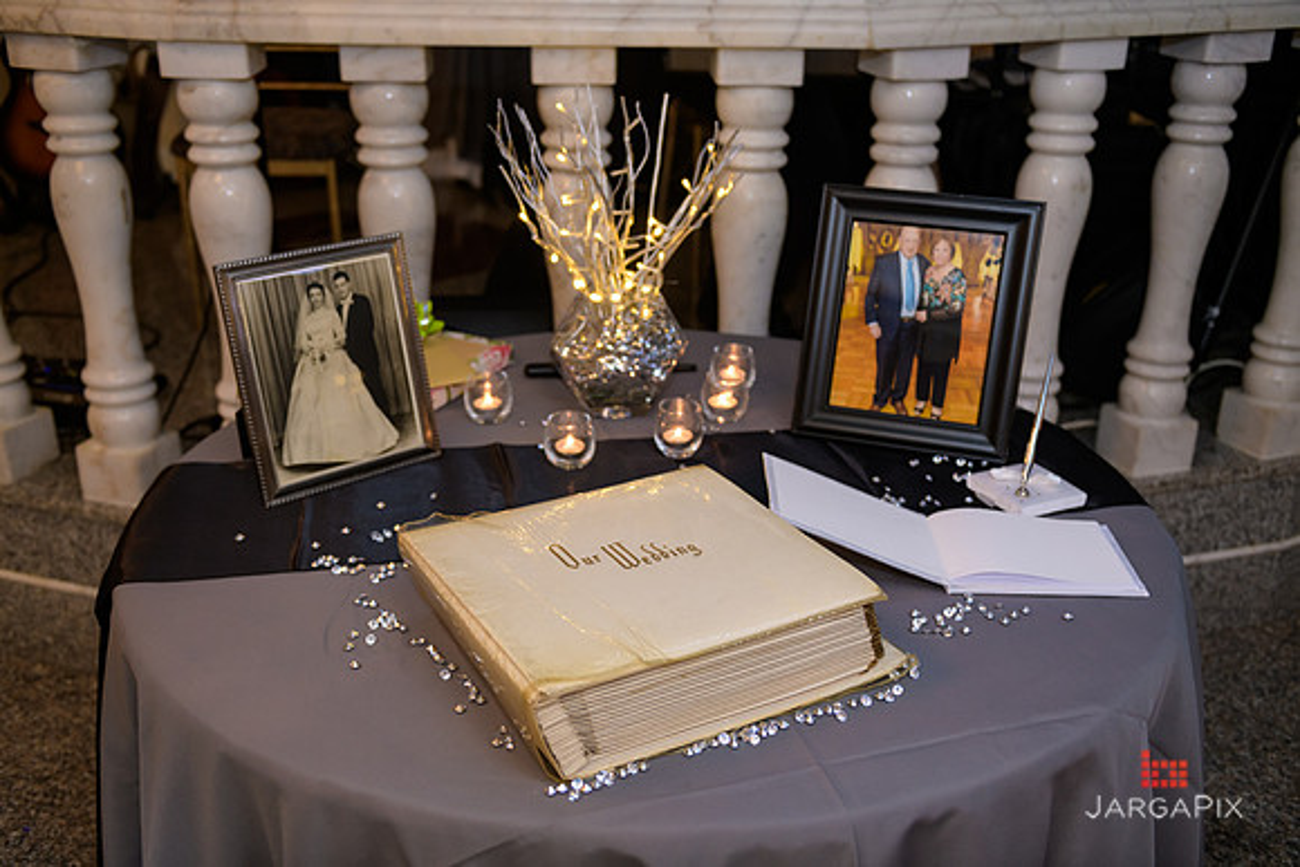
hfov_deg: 53.1
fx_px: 1300
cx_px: 650
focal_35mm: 36
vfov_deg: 36.9
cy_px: 434
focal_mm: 36
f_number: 3.2
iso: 800
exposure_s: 1/125
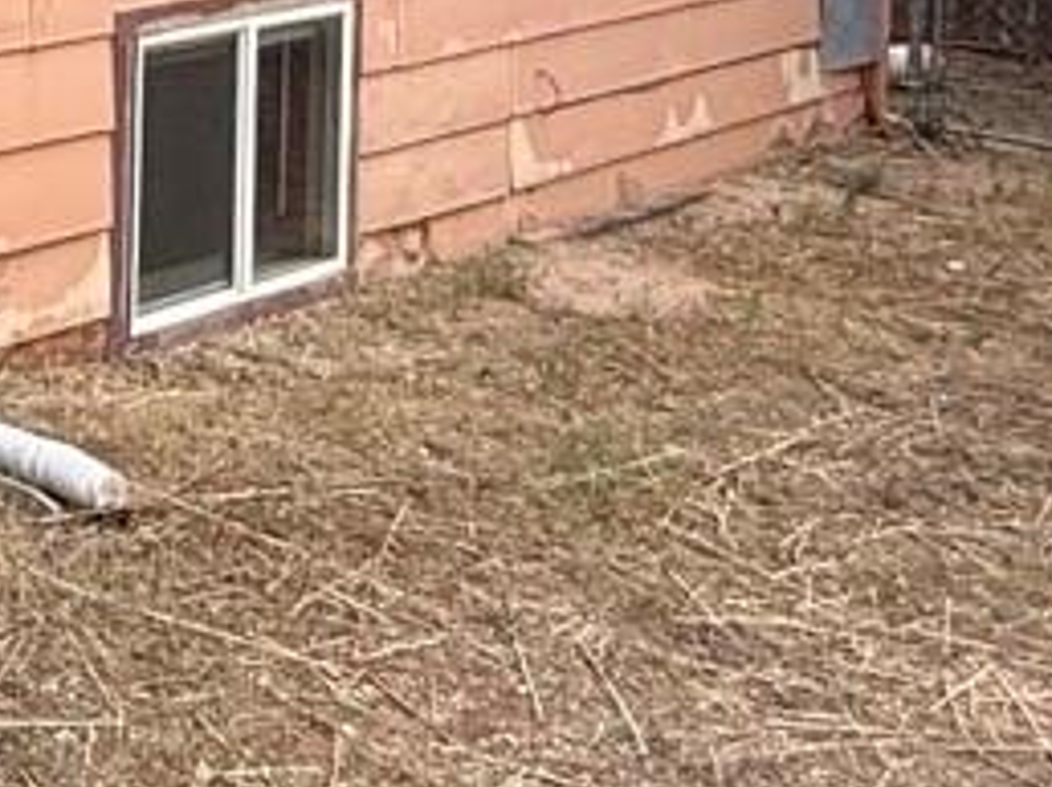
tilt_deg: -1.7
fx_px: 2308
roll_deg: -0.6
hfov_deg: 22.7
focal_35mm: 76
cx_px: -343
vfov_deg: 18.0
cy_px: -253
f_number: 2.2
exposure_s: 1/694
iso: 64
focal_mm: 2.22
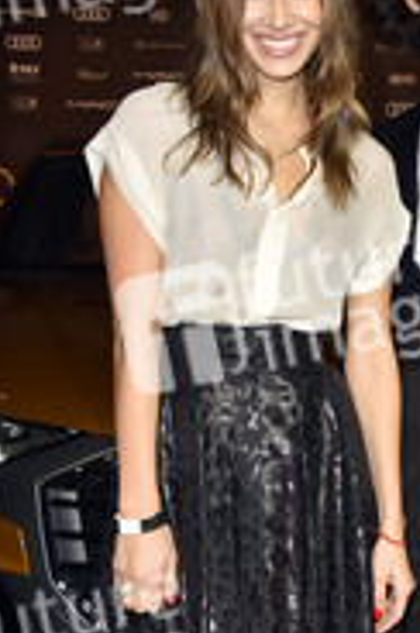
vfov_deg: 26.3
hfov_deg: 17.6
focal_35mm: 76
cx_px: 392
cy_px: 485
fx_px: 1335
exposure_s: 1/200
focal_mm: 35
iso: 1250
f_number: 6.3
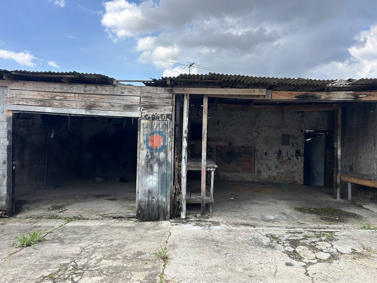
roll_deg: -1.6
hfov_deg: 67.3
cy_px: 142
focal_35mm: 26
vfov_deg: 53.1
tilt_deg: +0.0
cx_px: 188
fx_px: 283
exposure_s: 1/1901
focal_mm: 5.7
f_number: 1.5
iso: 50
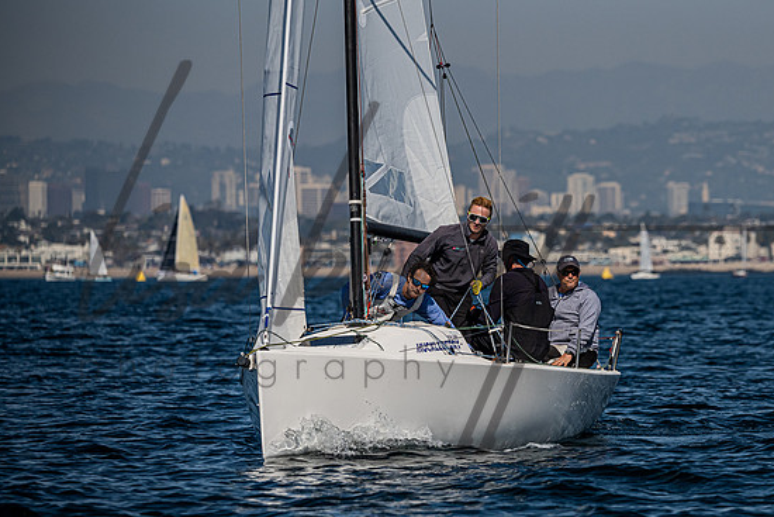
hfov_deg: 6.8
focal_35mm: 303
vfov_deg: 4.5
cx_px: 537
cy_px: 264
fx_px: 6516
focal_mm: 210
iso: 400
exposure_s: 1/8000
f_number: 5
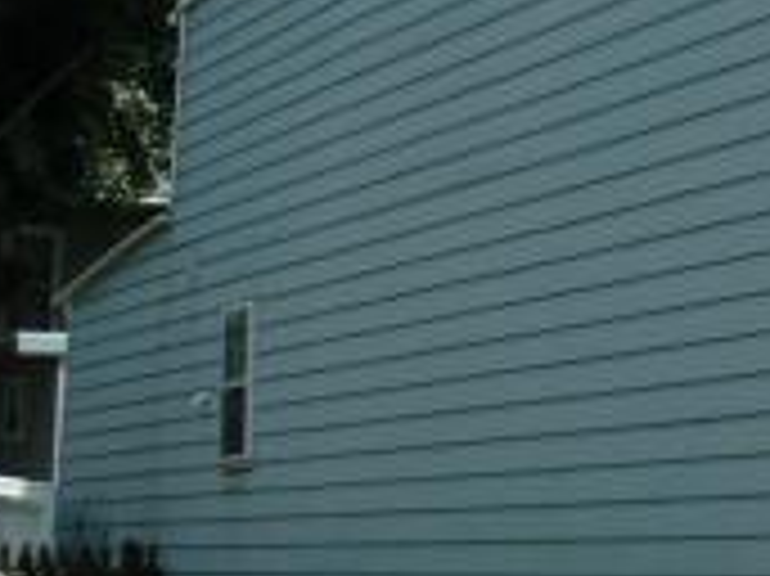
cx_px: 1225
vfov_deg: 12.3
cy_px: 243
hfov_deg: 15.0
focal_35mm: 120
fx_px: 2667
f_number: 4.5
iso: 80
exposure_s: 1/500
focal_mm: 5.3
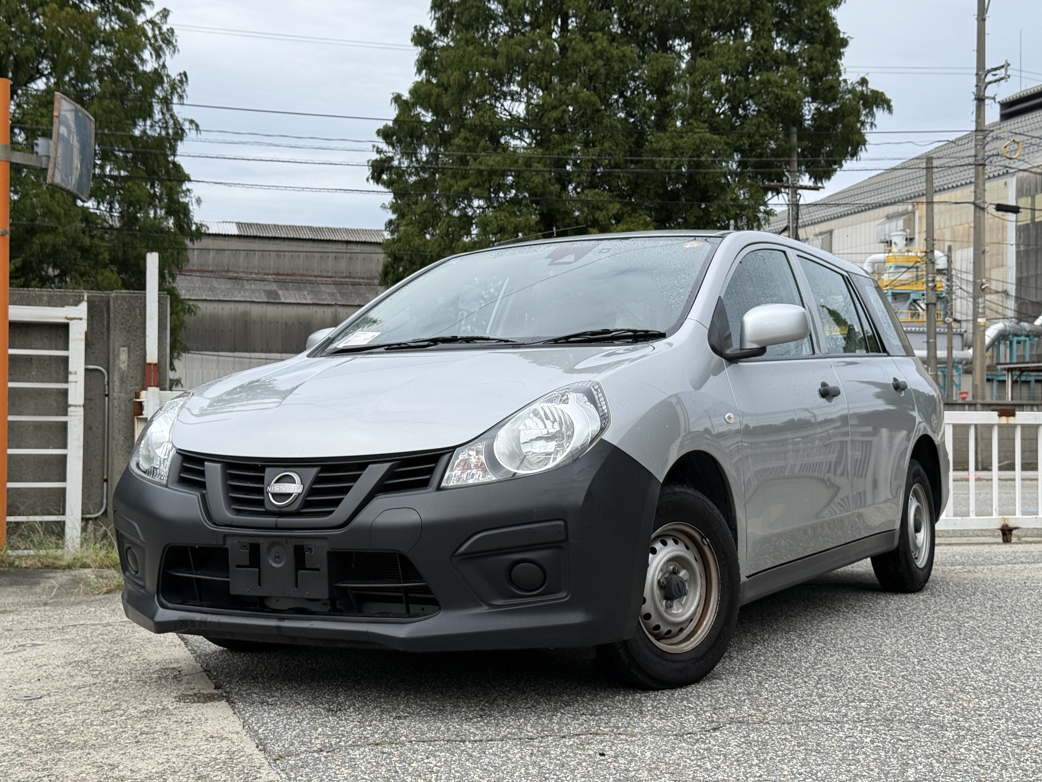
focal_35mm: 48
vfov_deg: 30.3
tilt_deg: +1.5
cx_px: 521
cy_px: 391
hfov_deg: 39.7
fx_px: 1445
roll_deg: -0.3
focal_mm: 6.76
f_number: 1.78
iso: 64
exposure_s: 1/3378
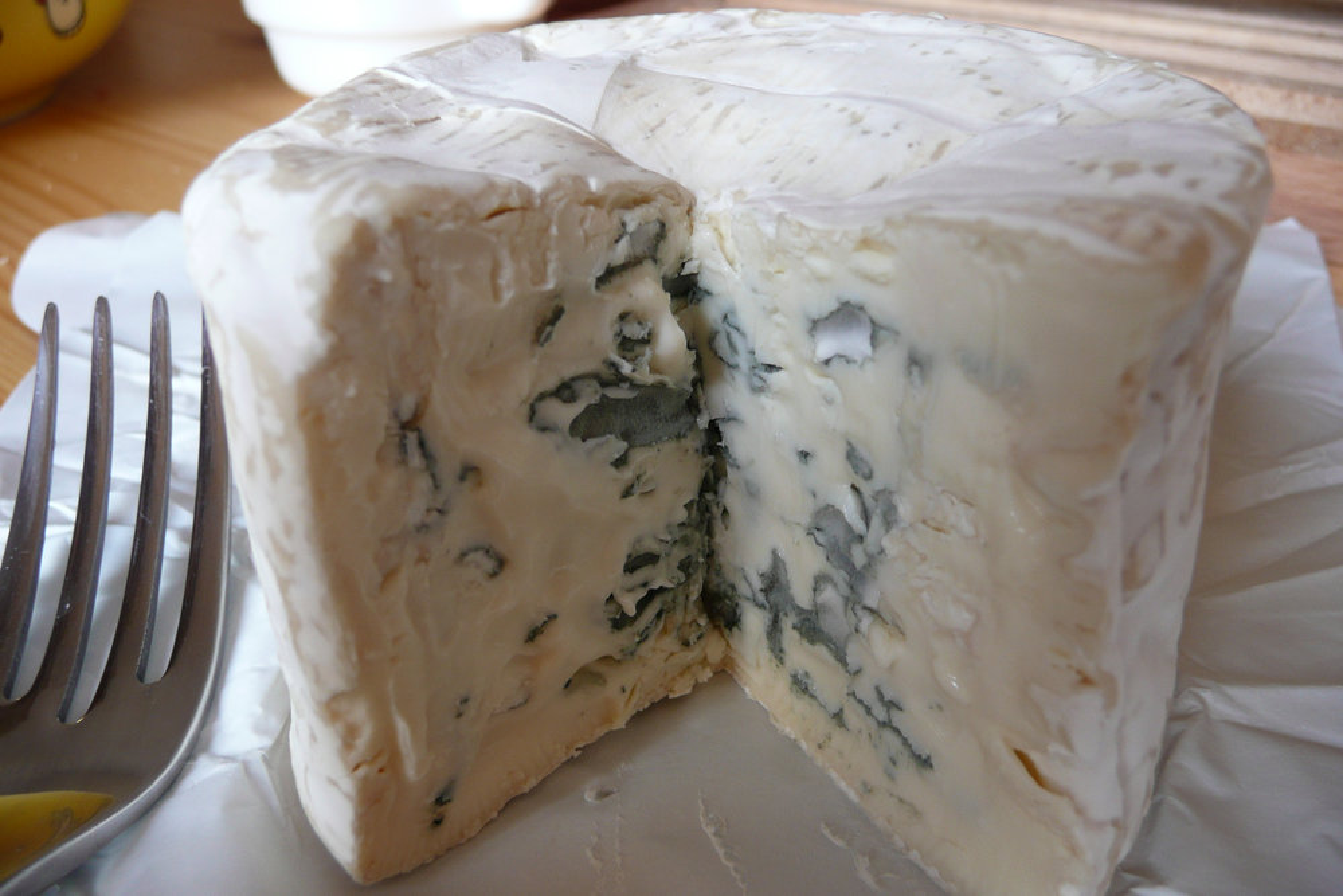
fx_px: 1045
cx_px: 672
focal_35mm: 28
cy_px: 448
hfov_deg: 65.5
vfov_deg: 46.4
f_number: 3.3
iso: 100
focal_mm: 4.6
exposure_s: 1/25
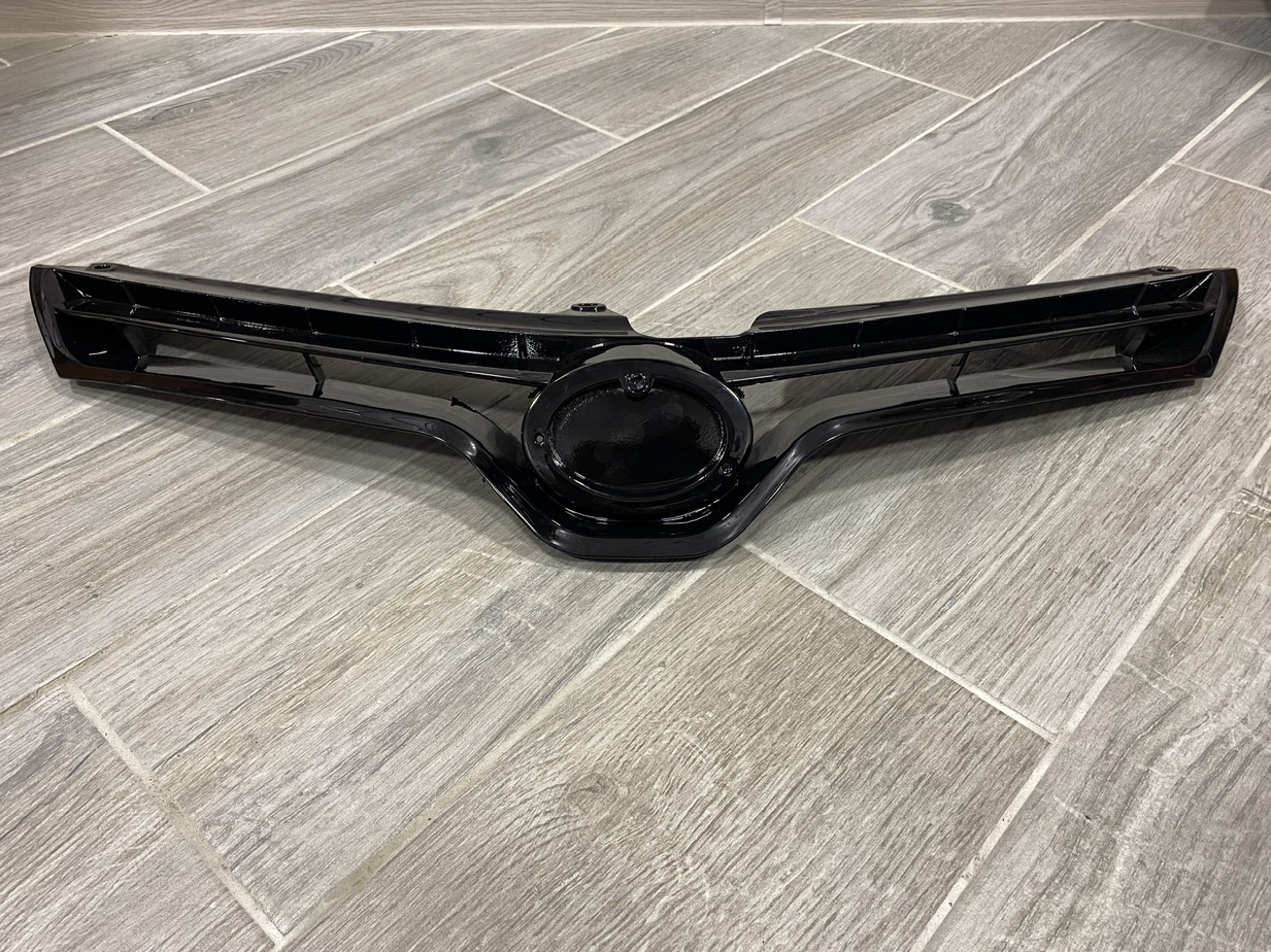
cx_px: 639
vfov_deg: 51.3
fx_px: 991
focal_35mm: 27
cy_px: 483
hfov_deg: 65.3
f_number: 1.8
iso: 160
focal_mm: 4.25
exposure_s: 1/50
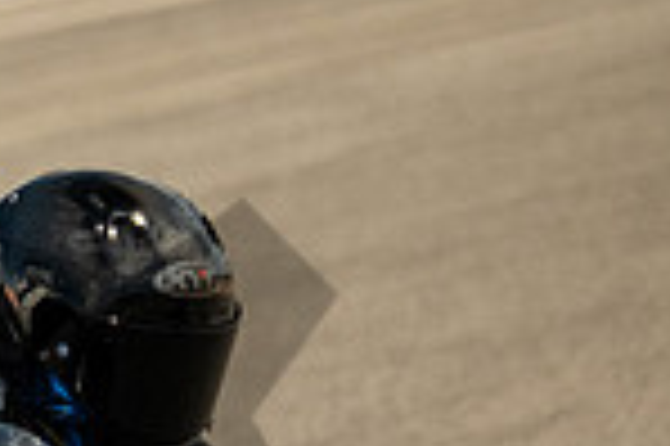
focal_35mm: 2335
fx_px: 43409
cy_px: 637
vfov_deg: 0.6
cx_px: -99
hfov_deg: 0.9
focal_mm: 400
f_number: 5.6
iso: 640
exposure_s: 1/1600
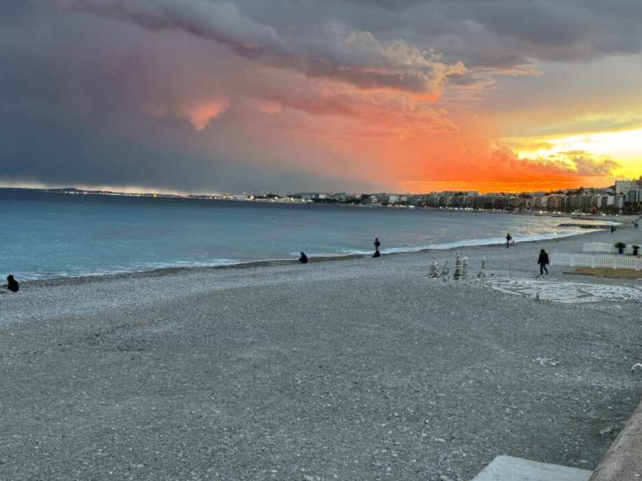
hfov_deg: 36.8
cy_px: 233
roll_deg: -2.5
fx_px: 965
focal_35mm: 52
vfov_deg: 28.0
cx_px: 296
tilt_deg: -2.3
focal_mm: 6.76
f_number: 1.78
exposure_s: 1/60
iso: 125
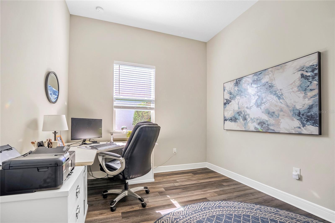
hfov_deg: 101.5
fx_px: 137
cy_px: 112
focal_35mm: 15
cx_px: 168
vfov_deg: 78.5
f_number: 4
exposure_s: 1/1250
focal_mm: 14.7
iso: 1000
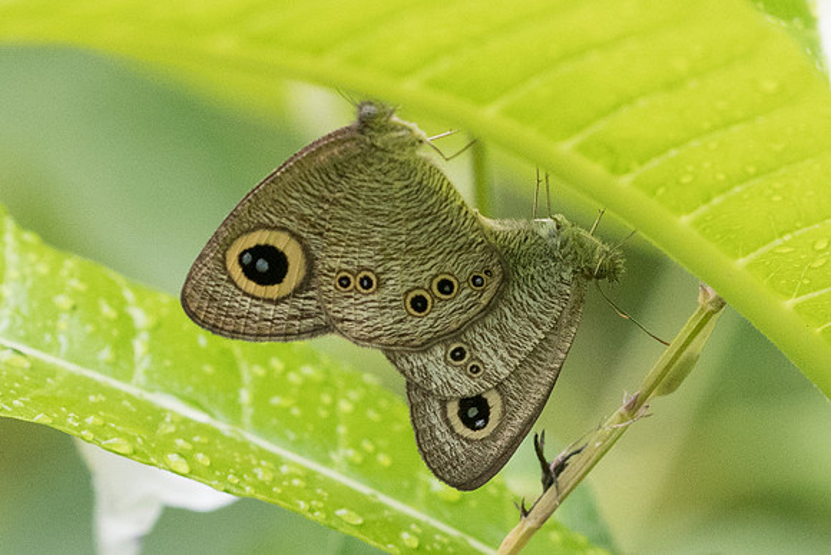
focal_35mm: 742
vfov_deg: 1.9
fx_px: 17123
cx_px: 416
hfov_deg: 2.8
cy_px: 241
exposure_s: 1/1000
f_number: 5
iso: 800
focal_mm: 150
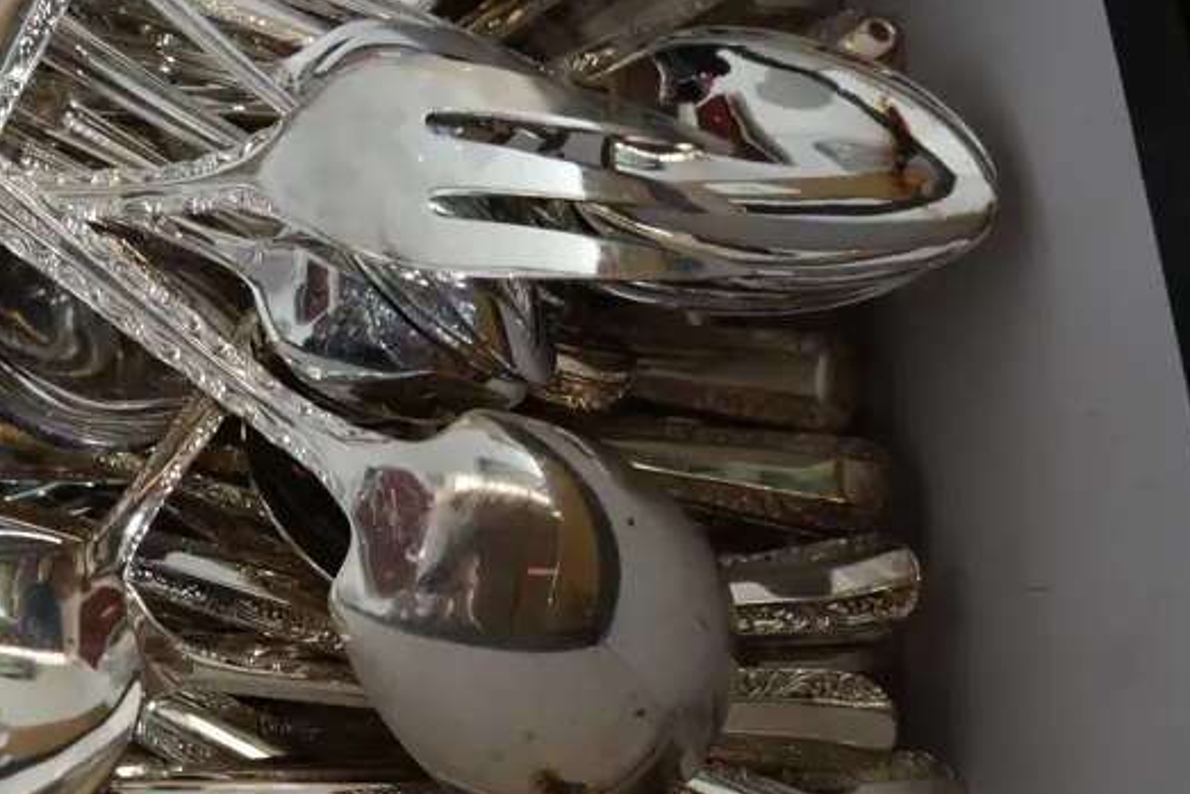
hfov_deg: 34.1
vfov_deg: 23.7
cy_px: 272
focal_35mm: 57
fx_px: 1885
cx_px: 255
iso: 800
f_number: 3.5
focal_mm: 14
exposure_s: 1/60
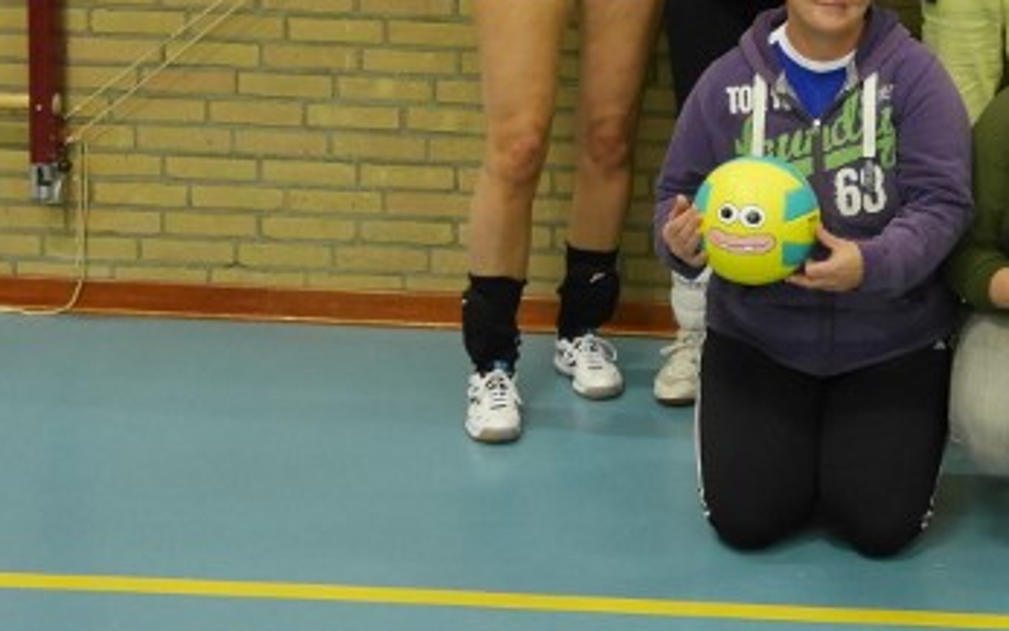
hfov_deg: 22.6
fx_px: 2420
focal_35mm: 88
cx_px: 1021
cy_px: -33
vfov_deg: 14.6
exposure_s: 1/60
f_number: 4
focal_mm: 18
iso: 2500
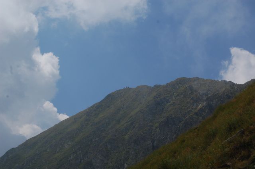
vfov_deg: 17.5
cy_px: 84
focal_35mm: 78
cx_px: 128
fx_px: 552
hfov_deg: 26.0
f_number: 11
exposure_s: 1/500
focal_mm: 52
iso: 400
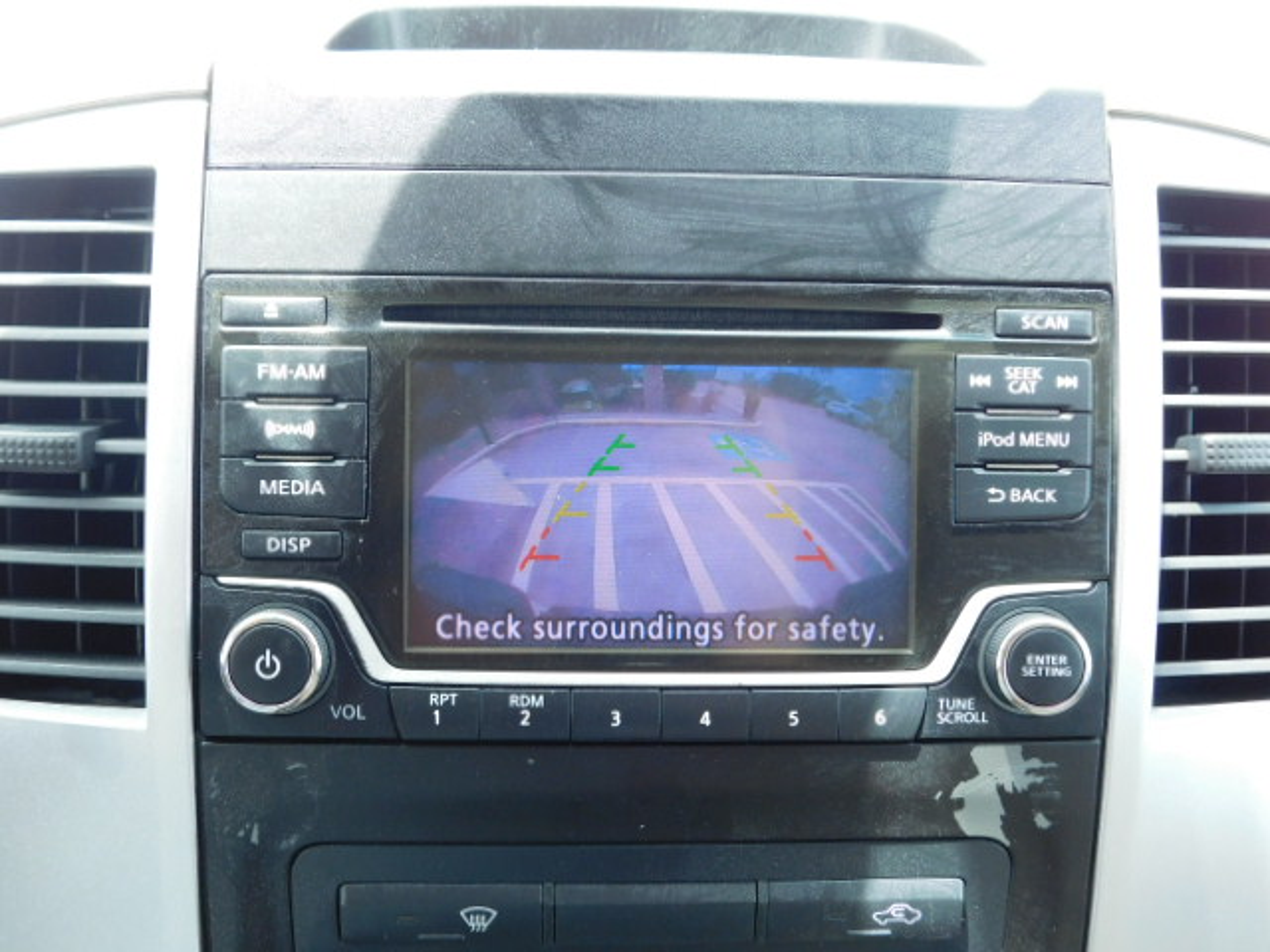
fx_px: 1321
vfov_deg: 39.7
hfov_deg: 51.4
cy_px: 476
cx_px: 635
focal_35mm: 36
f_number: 3.5
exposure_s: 1/50
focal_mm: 6.3
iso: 125
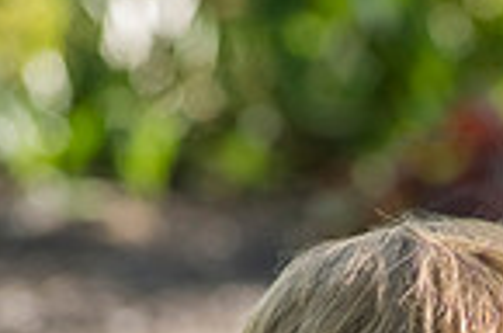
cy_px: 593
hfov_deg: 3.9
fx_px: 7375
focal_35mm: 529
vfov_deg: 2.6
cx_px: 479
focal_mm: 170
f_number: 6.3
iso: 800
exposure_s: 1/320
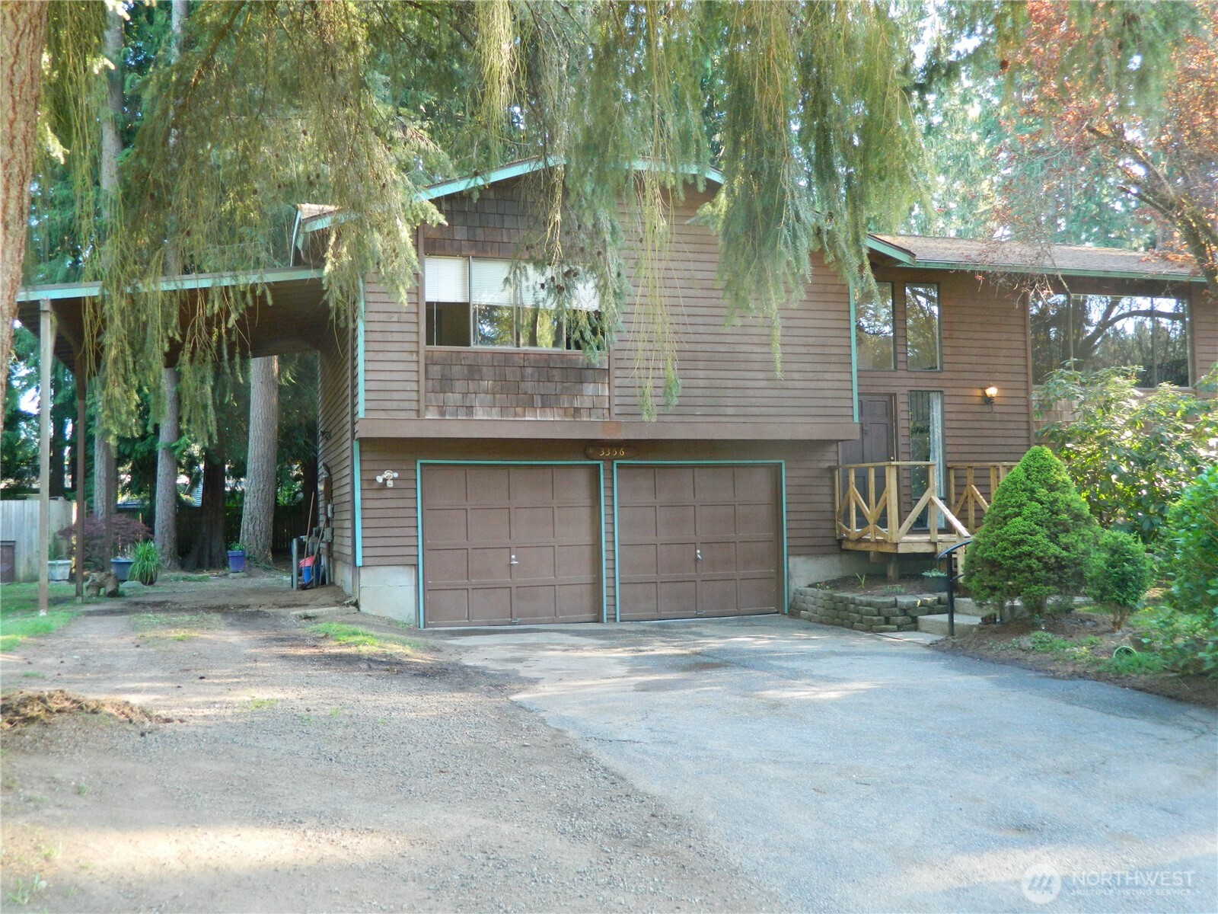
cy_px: 457
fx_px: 1232
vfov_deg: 40.7
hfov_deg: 52.6
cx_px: 609
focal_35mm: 35
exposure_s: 1/40
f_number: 3.3
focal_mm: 6.2
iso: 220
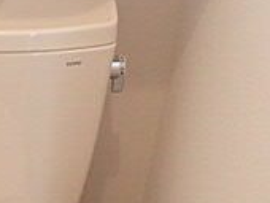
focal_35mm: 94
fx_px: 734
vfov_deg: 15.0
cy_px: 270
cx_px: -33
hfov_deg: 19.8
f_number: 2
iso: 200
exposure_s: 1/30
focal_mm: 4.5
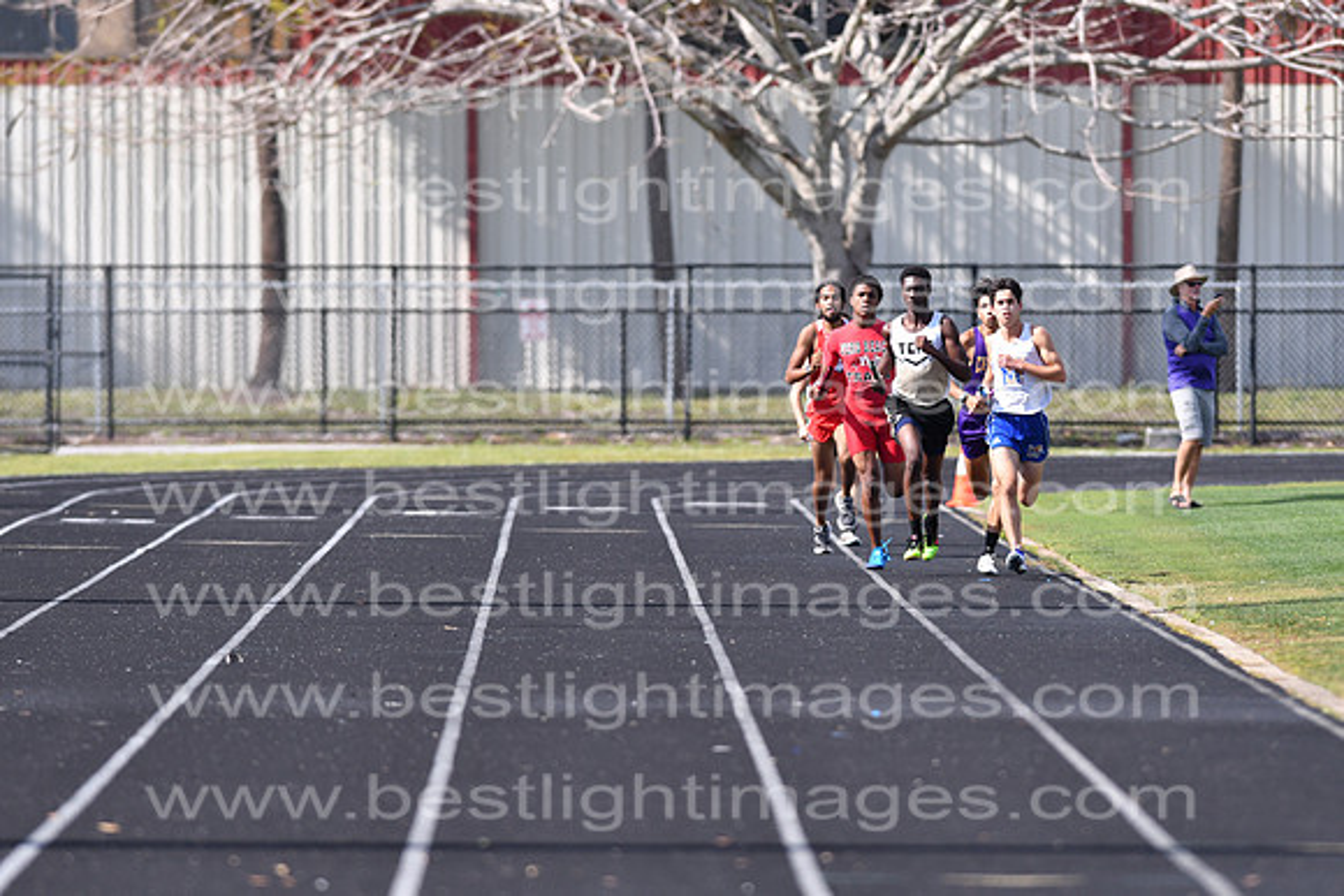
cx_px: 672
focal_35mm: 450
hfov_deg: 4.6
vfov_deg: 3.1
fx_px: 16803
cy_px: 448
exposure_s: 1/4000
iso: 400
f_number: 4
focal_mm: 300
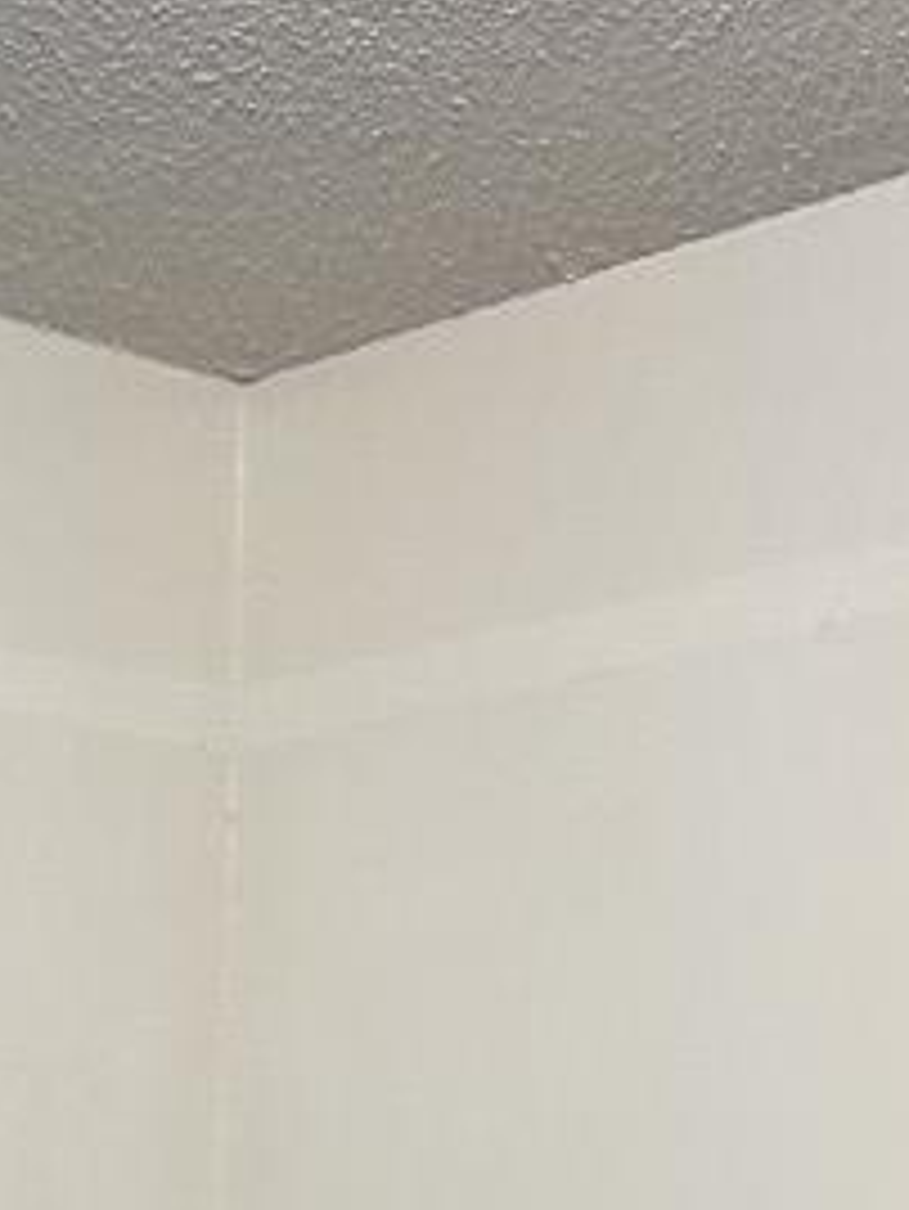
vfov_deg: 12.2
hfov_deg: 10.6
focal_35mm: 139
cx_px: -63
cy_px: 2586
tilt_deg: -7.7
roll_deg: +0.4
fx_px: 4863
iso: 200
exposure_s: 1/60
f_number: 1.5
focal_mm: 5.7
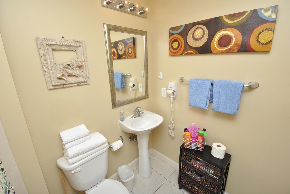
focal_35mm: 15
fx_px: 121
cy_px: 97
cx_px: 145
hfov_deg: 100.3
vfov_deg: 77.5
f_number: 11
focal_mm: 10
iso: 400
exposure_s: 1/200
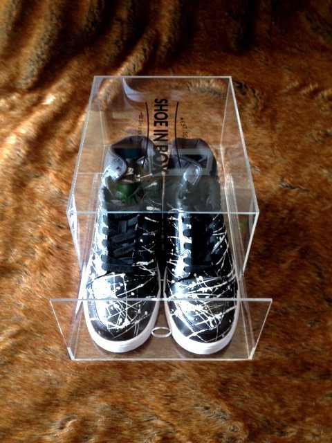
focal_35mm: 33
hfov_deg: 42.9
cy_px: 222
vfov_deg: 55.4
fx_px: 422
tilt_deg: -45.9
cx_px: 166
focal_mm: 4.12
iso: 100
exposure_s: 1/20
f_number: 2.4
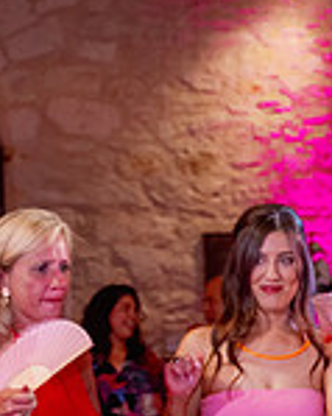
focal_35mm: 168
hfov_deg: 9.1
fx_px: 2066
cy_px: 501
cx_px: 340
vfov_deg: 11.3
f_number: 3.5
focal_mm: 46
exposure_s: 1/60
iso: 1250
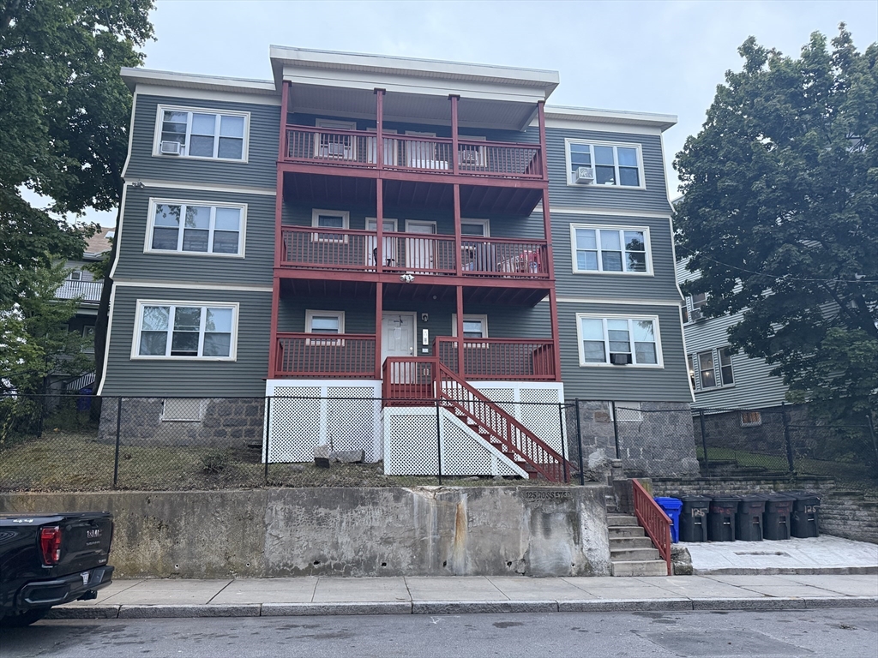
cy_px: 329
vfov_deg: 56.8
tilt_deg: +14.6
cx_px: 439
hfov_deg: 71.6
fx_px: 609
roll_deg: +0.0
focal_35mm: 24
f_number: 1.78
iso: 320
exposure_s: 1/60
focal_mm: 6.76
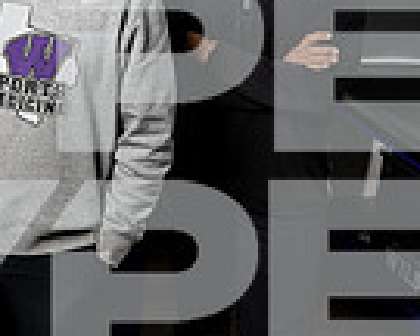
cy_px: 59
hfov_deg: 20.5
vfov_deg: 16.7
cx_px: 22
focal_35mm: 91
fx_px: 1131
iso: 200
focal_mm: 29
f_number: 8
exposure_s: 1/250
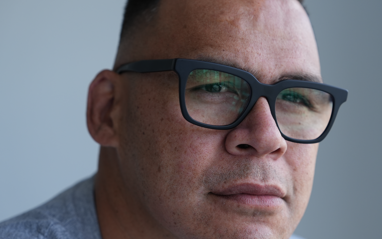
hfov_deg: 23.4
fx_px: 916
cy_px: 123
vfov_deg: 14.8
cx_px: 259
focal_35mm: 88
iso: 400
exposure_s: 1/640
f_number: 2.8
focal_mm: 60
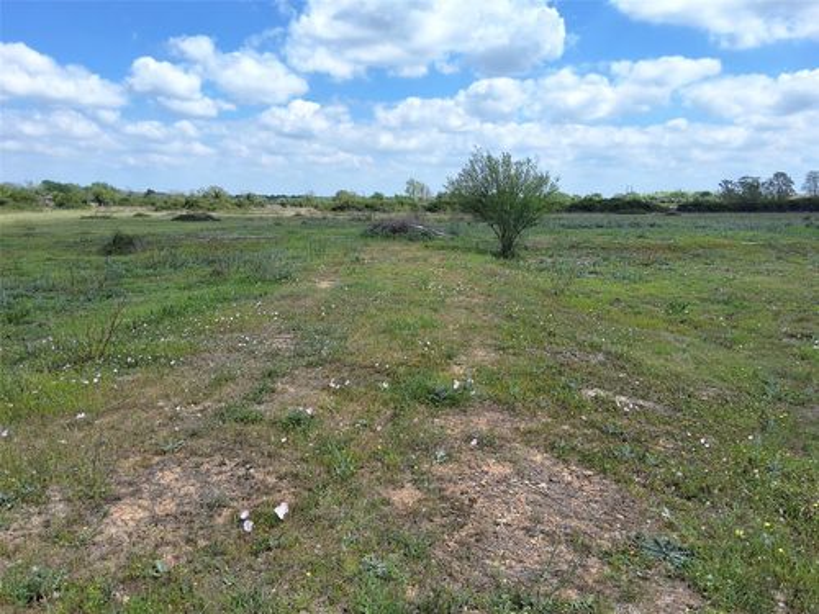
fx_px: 662
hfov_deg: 63.4
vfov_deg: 49.7
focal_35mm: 28
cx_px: 410
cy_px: 307
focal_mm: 2.91
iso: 32
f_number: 1.9
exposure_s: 1/1592
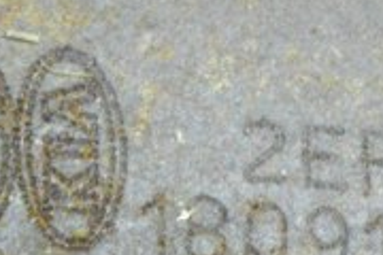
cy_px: 205
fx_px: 3115
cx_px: 396
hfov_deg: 7.0
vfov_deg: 4.7
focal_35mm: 293
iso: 6400
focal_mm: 55
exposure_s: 1/5
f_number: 36
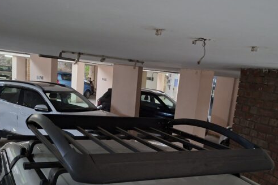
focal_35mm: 39
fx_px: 301
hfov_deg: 49.5
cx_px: 155
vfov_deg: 33.4
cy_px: 143
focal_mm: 5.54
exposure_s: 1/25
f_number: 1.8
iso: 800
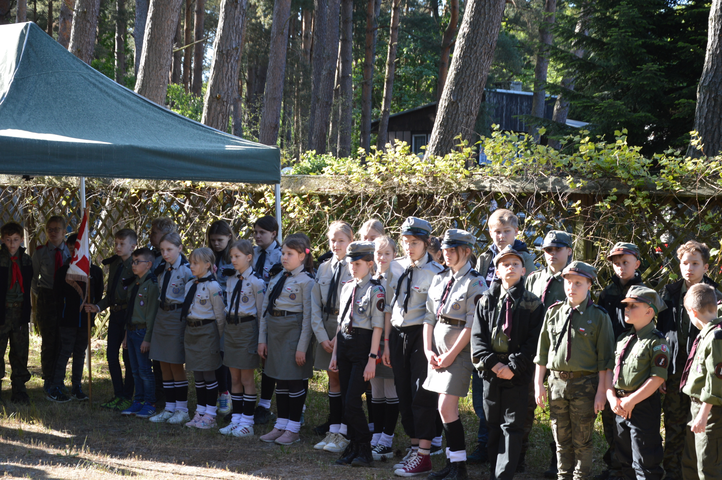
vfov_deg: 18.9
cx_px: 361
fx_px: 1443
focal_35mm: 72
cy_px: 240
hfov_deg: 28.1
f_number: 5.6
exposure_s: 1/125
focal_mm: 48
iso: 280
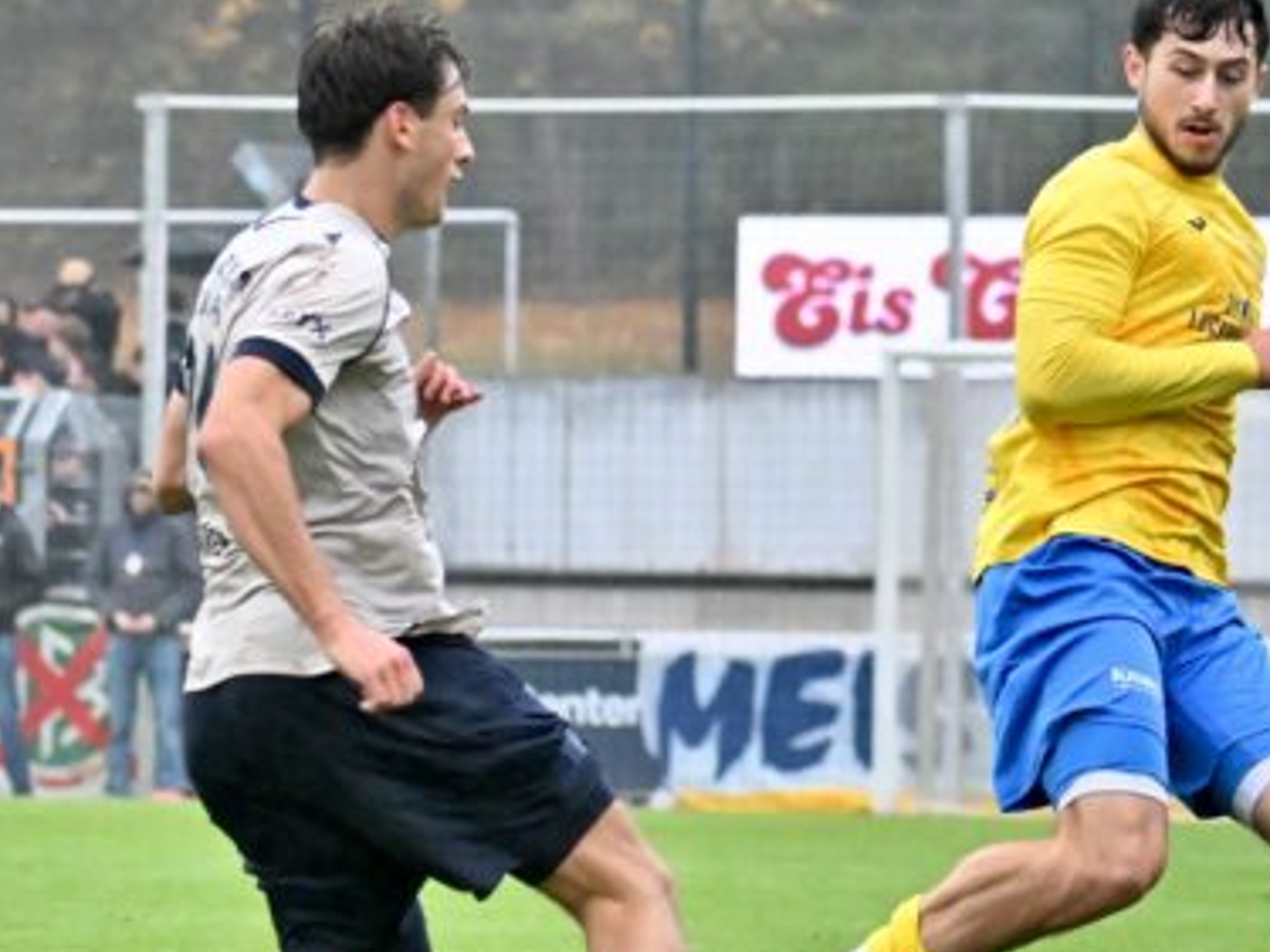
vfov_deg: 4.7
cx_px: 369
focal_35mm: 315
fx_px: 11553
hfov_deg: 6.3
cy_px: 696
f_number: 4.8
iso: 3200
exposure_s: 1/1600
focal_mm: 120
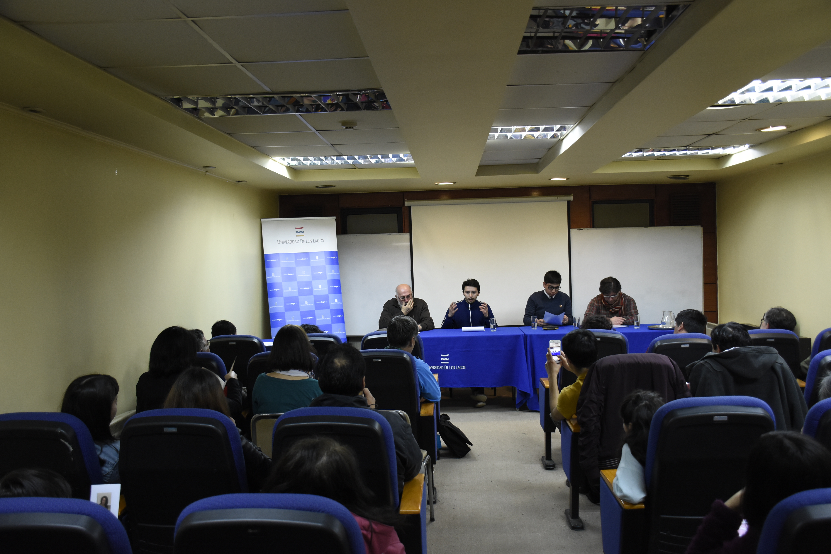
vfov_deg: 40.0
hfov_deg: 57.2
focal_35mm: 33
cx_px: 416
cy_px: 277
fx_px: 762
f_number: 3.5
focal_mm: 22
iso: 1250
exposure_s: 1/60
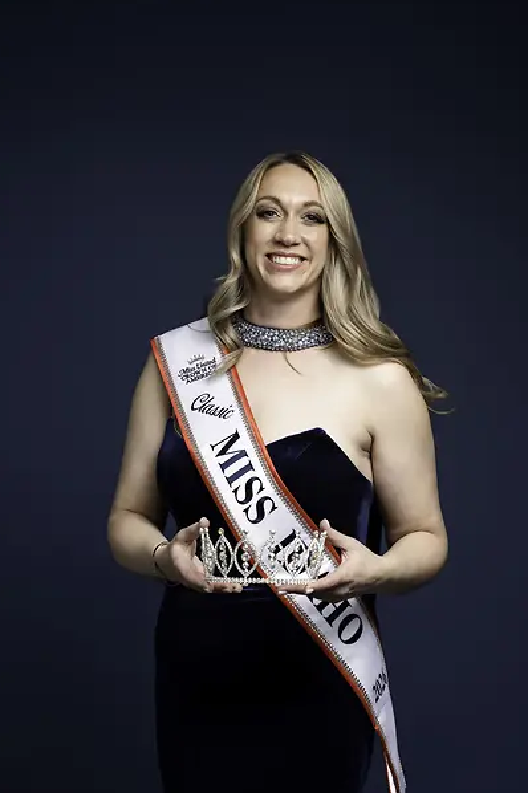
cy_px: 409
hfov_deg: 14.2
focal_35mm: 96
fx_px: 2114
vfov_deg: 21.3
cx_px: 287
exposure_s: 1/200
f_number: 6.3
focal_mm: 85
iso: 160
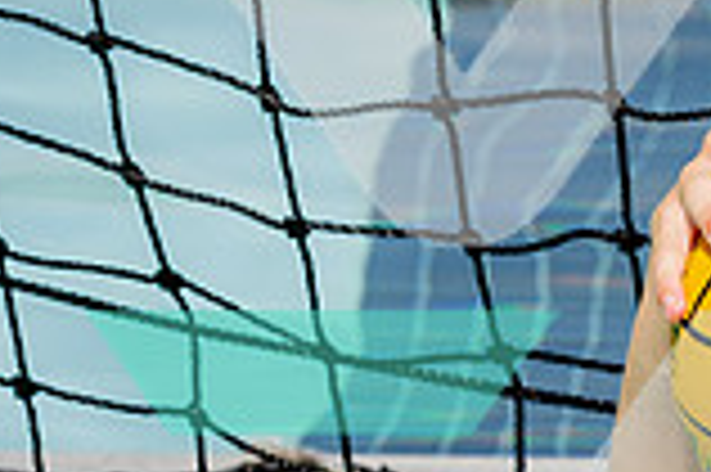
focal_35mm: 452
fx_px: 8918
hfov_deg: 4.5
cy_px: 551
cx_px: 1233
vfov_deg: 3.0
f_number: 9
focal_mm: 123
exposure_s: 1/250
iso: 50
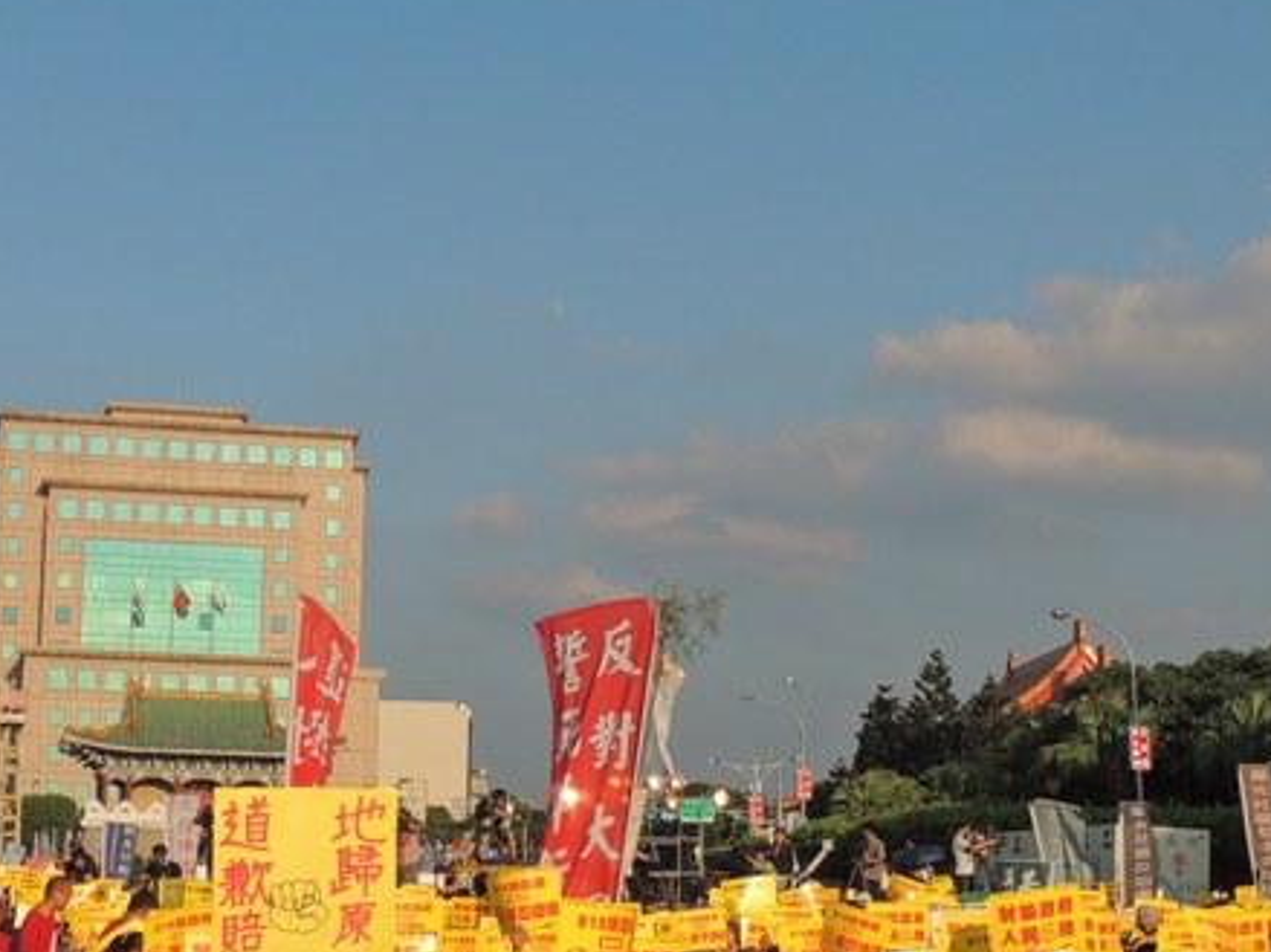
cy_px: 654
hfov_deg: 34.3
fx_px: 2056
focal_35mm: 56
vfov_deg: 25.9
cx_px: 544
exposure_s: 1/1600
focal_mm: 4.3
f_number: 3
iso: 100
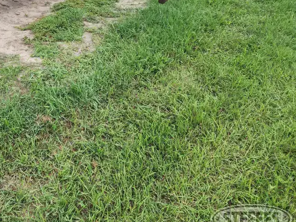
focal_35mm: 39
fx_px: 334
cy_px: 52
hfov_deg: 45.1
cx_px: 52
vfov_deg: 35.9
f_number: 1.8
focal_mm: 6.4
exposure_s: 1/338
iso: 12
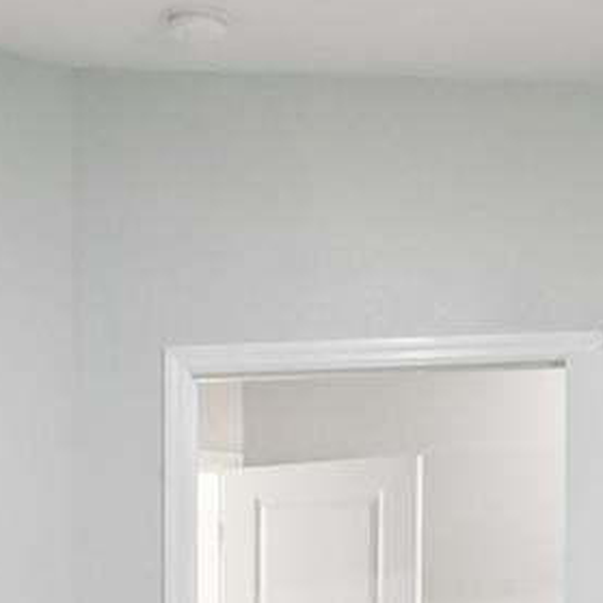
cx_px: 158
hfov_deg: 22.0
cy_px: 694
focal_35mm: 78
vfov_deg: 20.9
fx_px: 1537
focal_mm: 16
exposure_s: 1/6
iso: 400
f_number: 8
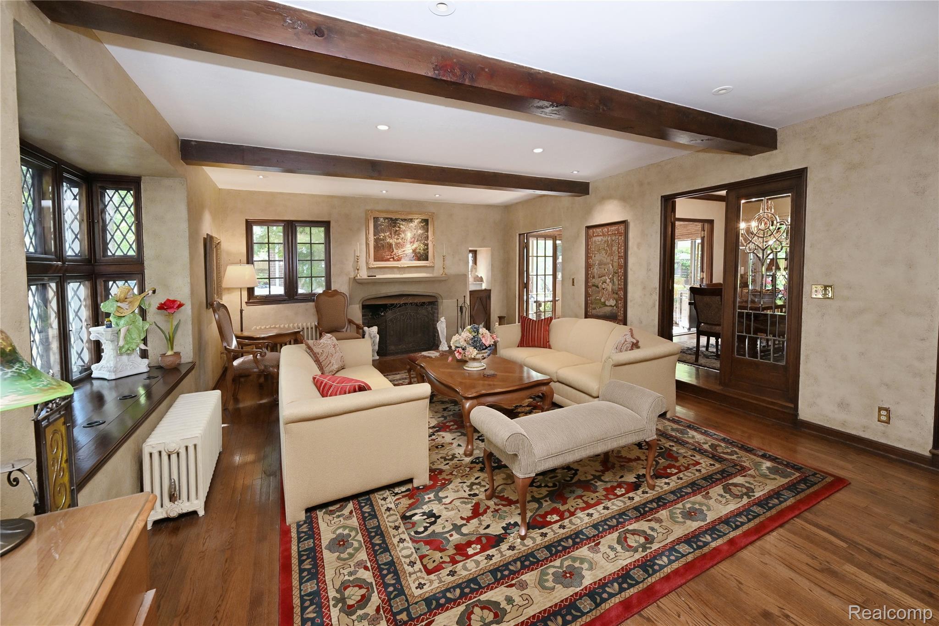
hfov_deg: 104.3
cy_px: 313
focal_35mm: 14
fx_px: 365
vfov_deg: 81.2
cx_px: 470
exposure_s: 1/60
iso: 1250
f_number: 6.3
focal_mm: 14
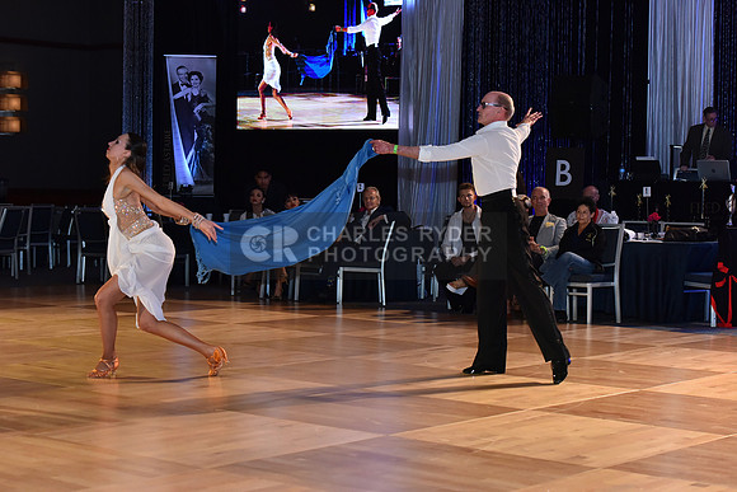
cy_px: 246
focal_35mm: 70
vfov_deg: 19.5
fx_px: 1433
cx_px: 368
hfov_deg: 28.8
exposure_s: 1/250
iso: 2000
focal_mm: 70
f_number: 4.5
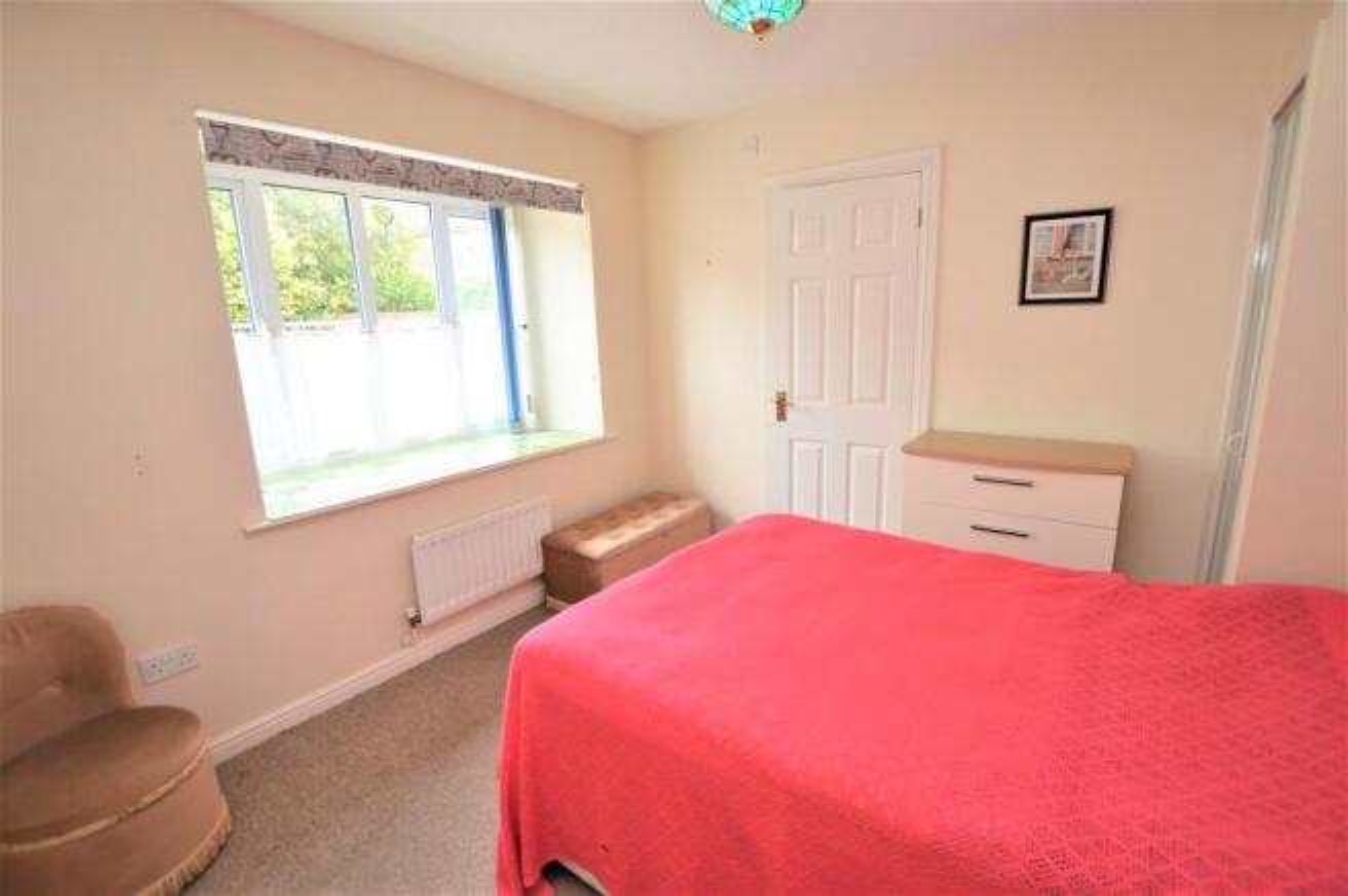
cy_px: 448
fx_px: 561
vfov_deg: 77.2
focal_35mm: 15
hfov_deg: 100.4
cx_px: 674
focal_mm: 10
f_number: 4
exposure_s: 1/60
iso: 400
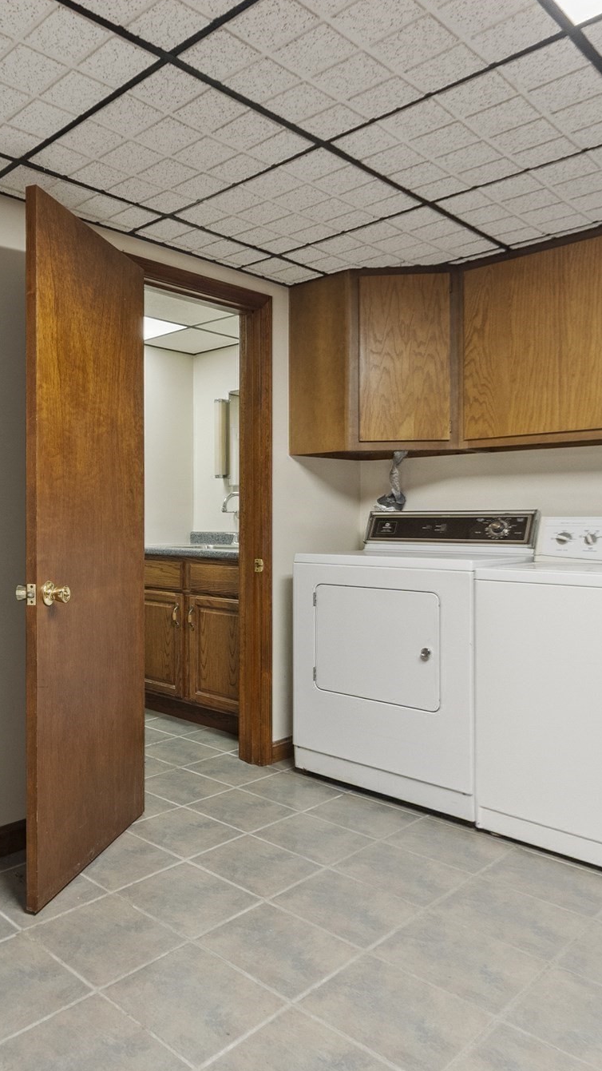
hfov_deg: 44.6
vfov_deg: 76.3
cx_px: 95
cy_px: 534
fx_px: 681
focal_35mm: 24
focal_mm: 10
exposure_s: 1.3
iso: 800
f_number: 6.3
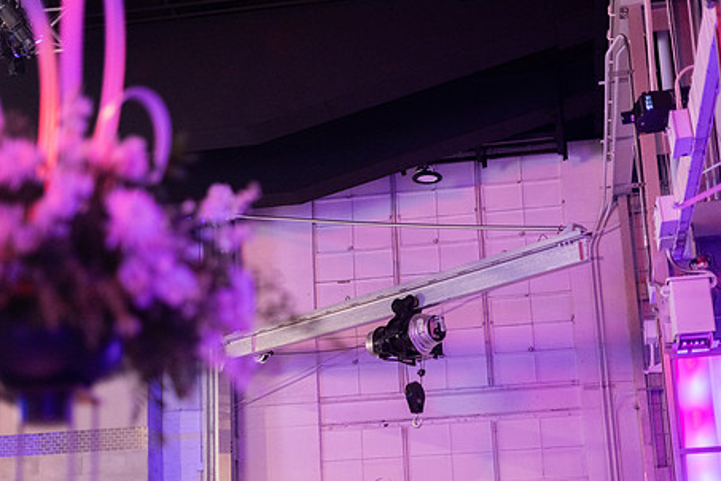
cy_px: 252
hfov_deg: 31.4
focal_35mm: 64
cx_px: 353
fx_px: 1282
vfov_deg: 21.2
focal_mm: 50
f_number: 1.6
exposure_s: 1/200
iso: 1600
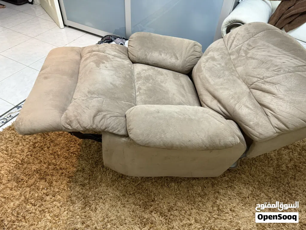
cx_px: 153
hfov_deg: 71.6
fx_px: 212
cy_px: 115
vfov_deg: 56.8
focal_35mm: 24
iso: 320
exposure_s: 1/60
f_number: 1.78
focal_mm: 6.76
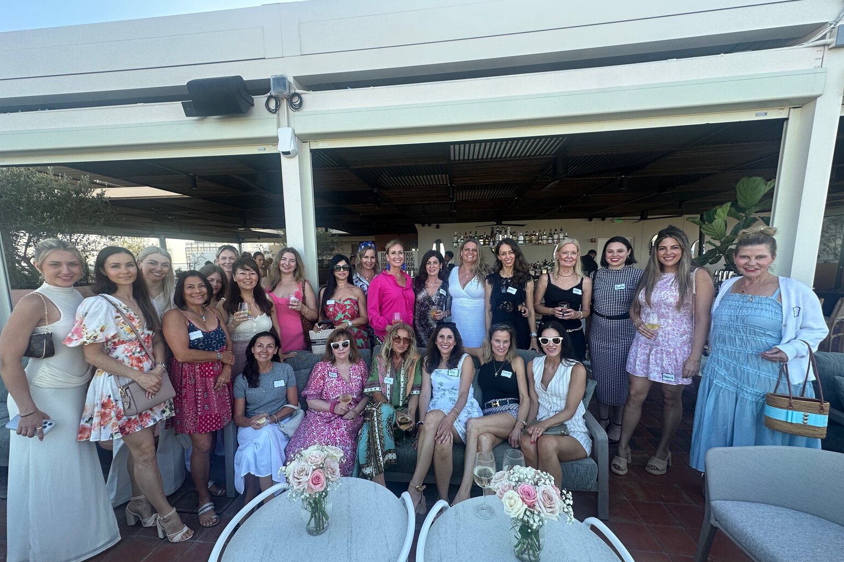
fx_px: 352
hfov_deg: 100.4
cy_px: 305
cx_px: 411
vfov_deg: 77.2
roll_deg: +1.0
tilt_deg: -7.5
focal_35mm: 15
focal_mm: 2.22
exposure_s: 1/136
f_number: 2.2
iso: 40
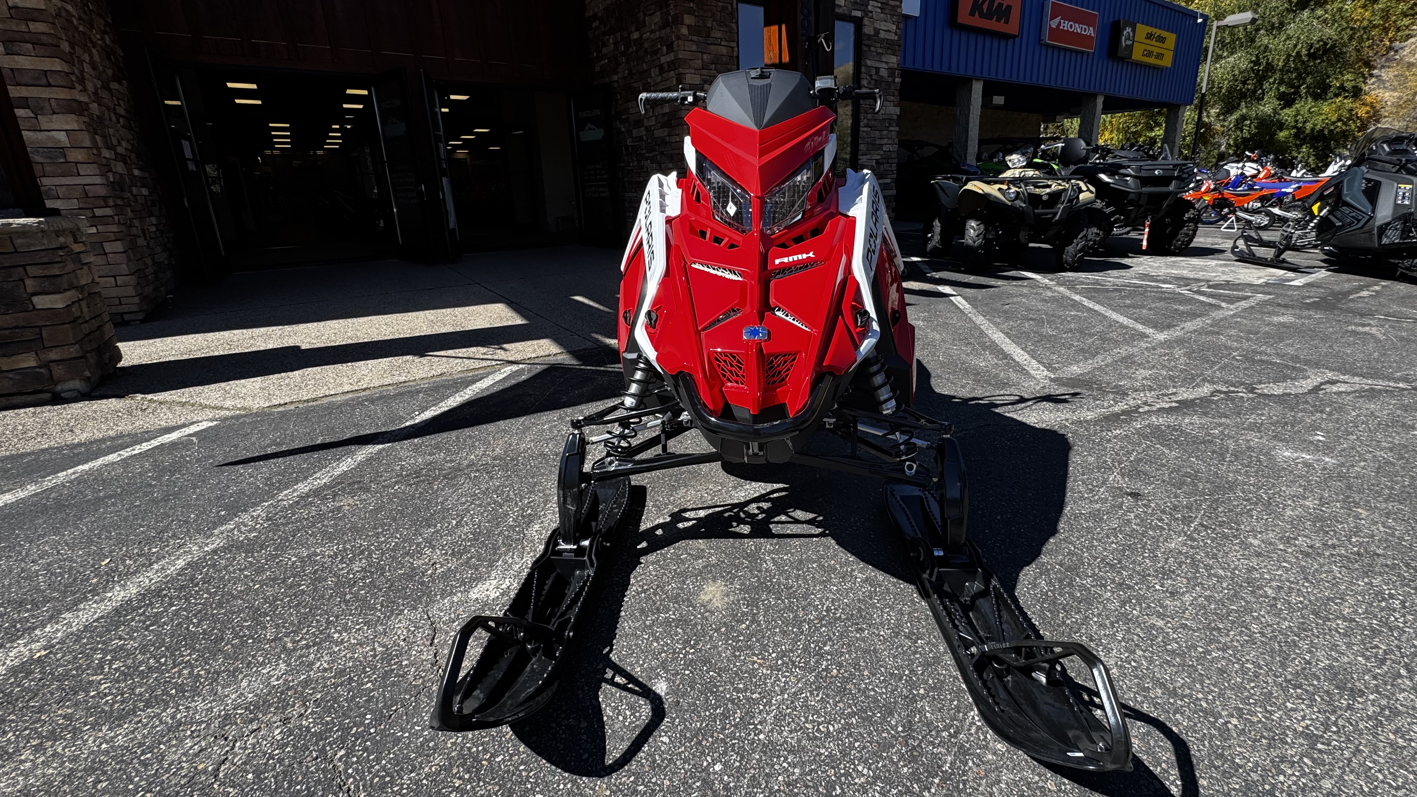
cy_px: 362
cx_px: 723
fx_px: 601
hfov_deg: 99.4
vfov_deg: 66.9
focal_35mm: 16
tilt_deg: -18.2
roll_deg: +1.6
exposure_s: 1/921
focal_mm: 2.22
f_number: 2.2
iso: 40
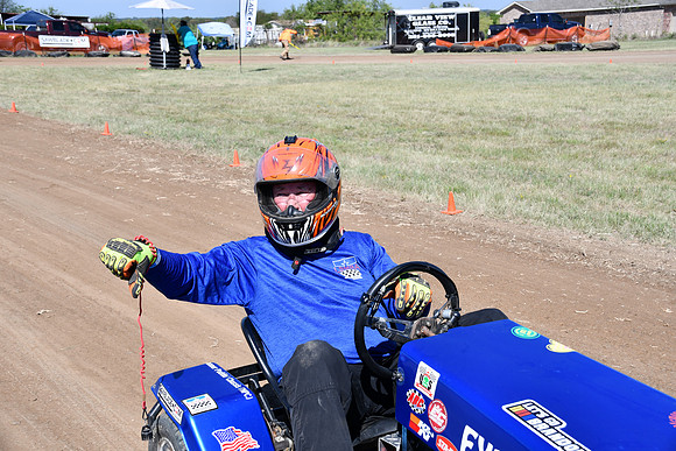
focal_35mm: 48
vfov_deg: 28.1
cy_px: 226
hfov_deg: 41.1
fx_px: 902
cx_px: 338
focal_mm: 32
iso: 100
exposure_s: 1/250
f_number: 8
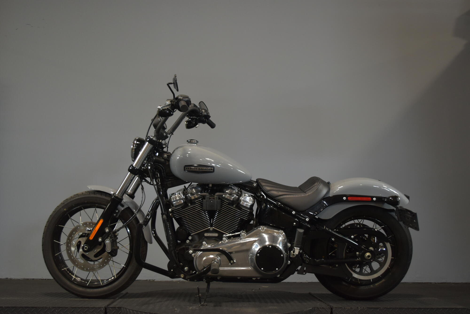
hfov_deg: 53.1
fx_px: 470
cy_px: 157
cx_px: 235
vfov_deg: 36.9
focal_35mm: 36
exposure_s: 1/30
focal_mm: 24
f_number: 4
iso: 640
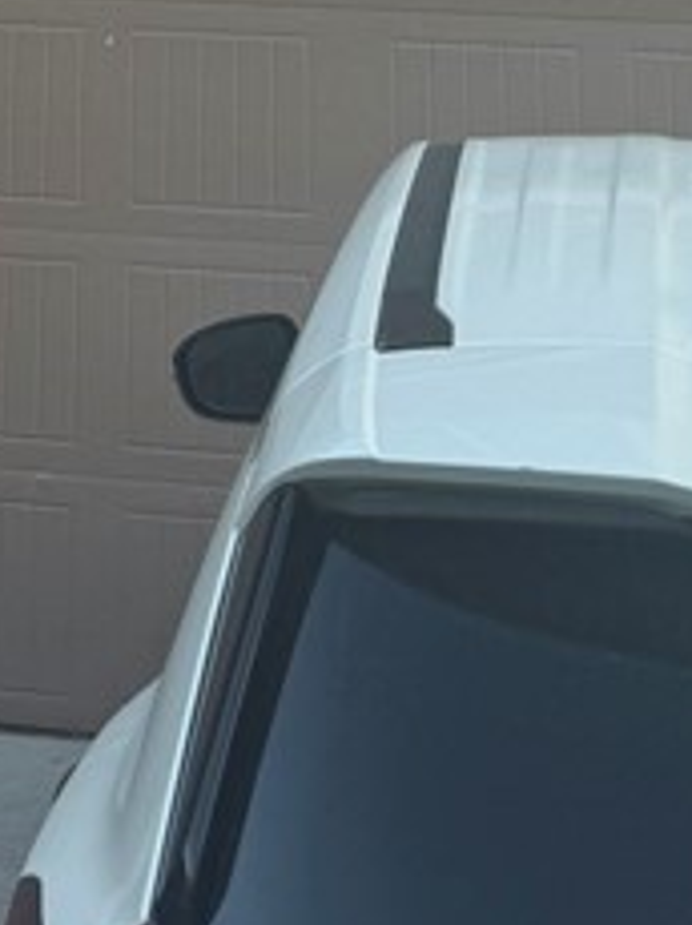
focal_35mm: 107
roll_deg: -3.0
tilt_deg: +22.7
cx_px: -28
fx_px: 2857
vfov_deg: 14.3
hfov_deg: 13.6
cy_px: -1086
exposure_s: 1/166
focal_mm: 6.76
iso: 64
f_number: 1.78
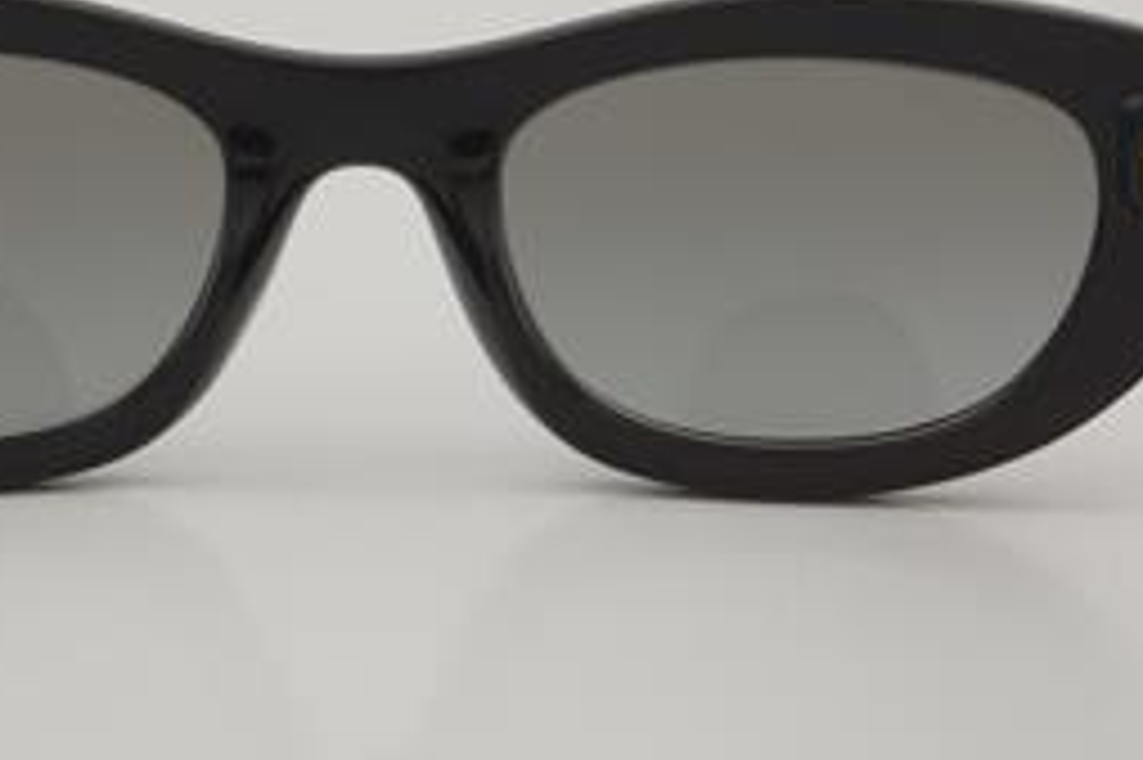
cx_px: 364
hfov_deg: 15.8
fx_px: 4118
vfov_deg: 10.5
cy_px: 252
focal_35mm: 130
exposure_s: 1/3
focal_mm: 55
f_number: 32
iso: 100
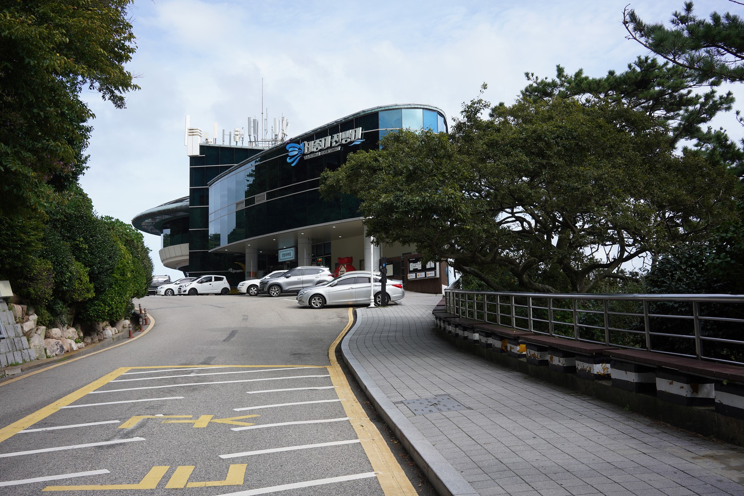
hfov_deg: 54.4
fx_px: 723
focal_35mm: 35
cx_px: 372
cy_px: 248
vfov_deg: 37.9
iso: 100
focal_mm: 35
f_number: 10
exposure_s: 1/100
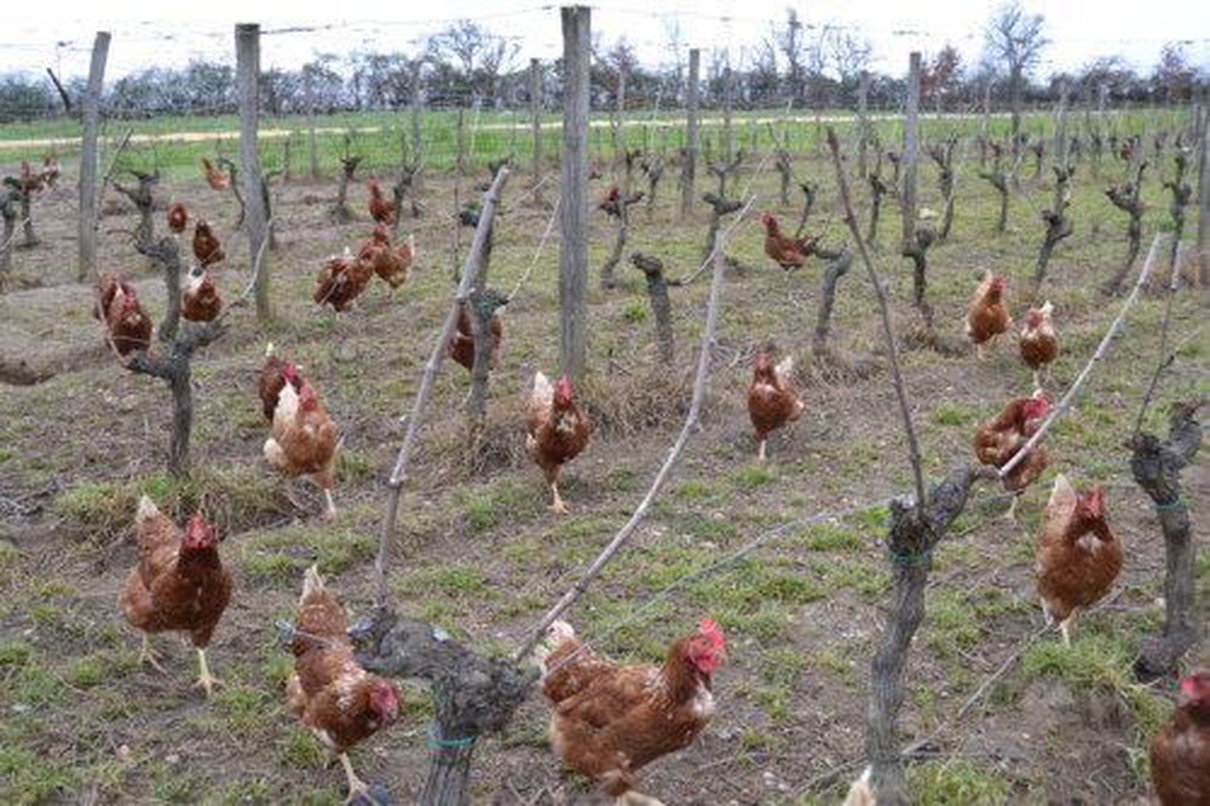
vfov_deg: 36.8
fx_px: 1210
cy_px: 403
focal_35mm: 36
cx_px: 605
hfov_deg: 53.1
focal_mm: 24
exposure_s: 1/125
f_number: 5.6
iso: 160
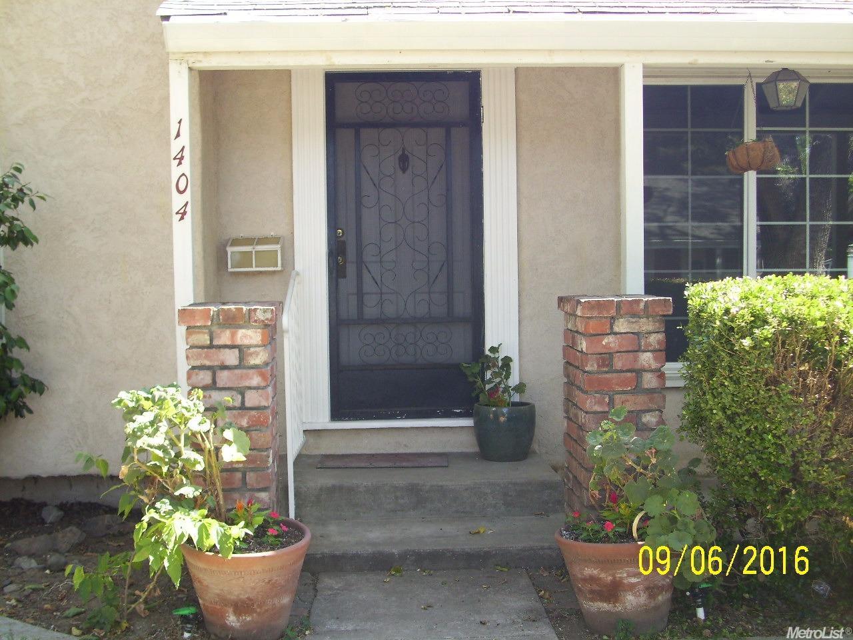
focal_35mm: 42
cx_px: 426
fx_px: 1035
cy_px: 320
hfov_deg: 44.8
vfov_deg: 34.3
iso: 80
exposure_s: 1/80
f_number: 3.4
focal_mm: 7.1
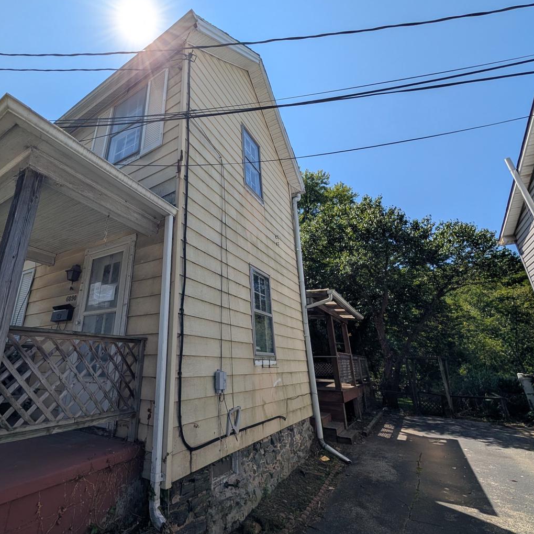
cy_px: 254
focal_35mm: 15
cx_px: 206
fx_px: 262
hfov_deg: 89.6
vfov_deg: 91.1
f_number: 1.7
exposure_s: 1/4184
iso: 53
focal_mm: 2.02
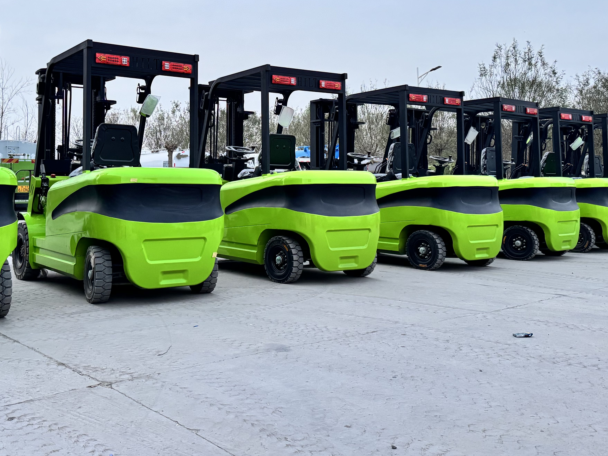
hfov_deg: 47.5
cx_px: 234
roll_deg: -0.3
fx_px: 685
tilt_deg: +2.1
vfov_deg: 36.4
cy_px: 150
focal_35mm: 39
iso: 400
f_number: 1.78
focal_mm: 6.76
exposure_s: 1/60
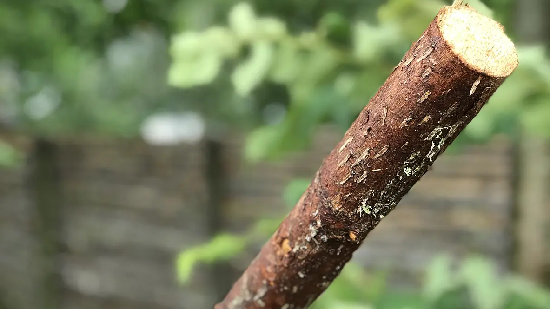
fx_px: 919
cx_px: 275
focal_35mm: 63
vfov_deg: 19.1
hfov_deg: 33.3
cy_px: 158
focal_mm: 6.6
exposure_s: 1/50
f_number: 2.8
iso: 25
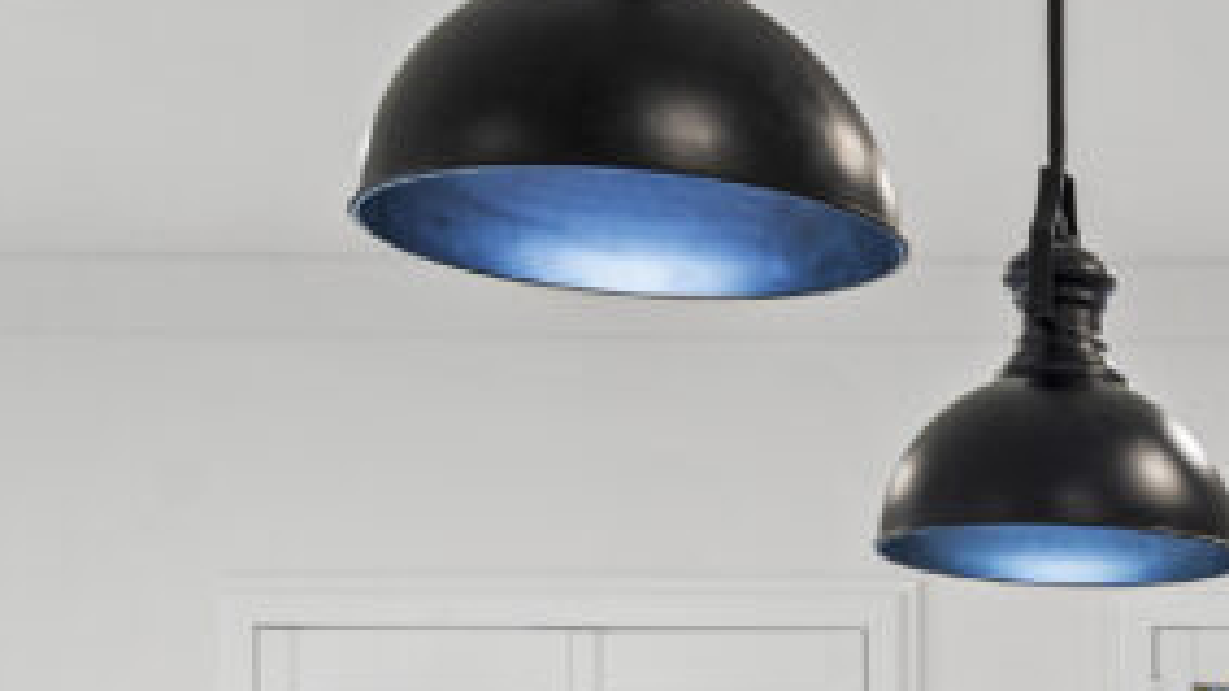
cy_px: 1319
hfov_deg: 17.3
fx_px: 3584
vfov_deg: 10.3
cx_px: 1902
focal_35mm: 110
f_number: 7.1
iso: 800
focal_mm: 29
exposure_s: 1/6
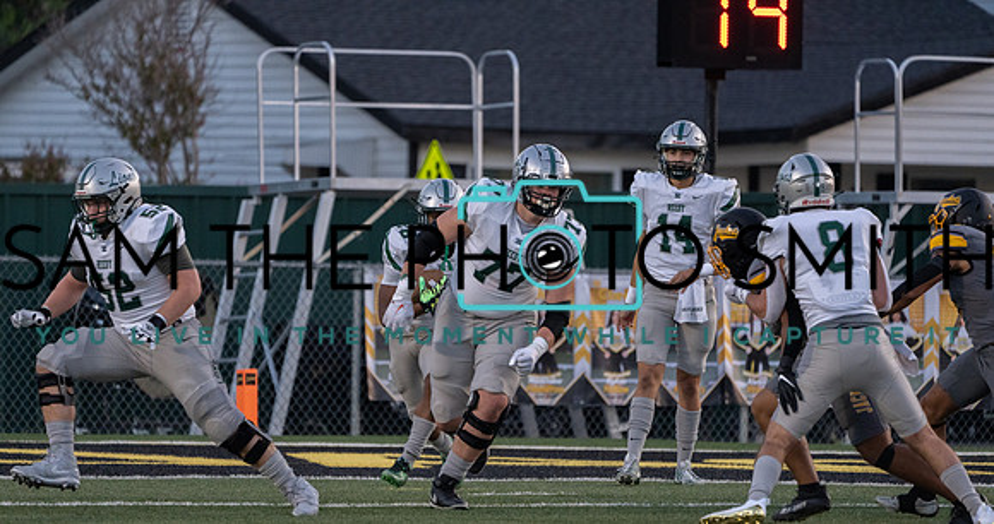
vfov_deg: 2.7
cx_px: 497
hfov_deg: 5.2
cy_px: 331
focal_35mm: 425
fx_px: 11044
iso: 4000
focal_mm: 400
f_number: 5.6
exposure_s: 1/1000
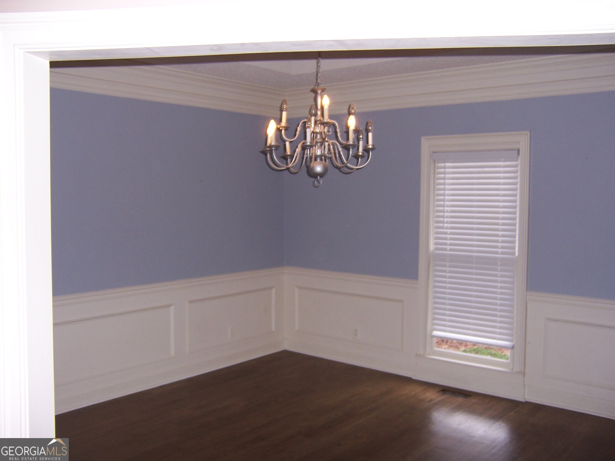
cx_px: 308
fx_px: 586
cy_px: 230
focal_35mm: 33
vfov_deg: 42.9
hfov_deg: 55.4
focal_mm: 5.5
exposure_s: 1/60
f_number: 2.8
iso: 80
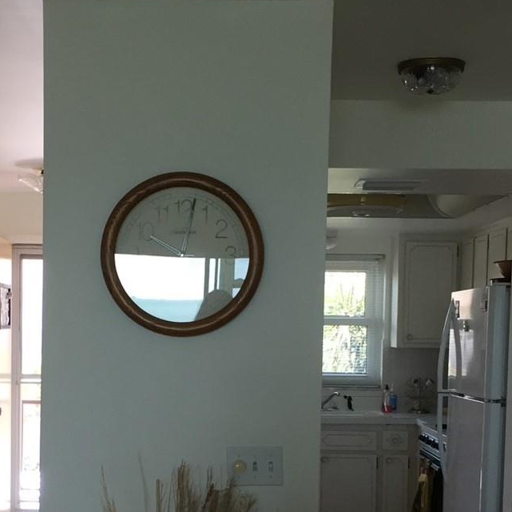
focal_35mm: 64
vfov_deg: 26.5
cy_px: 399
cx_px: 170
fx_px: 1071
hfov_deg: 26.7
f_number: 2.2
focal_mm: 4.15
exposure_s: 1/30
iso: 32
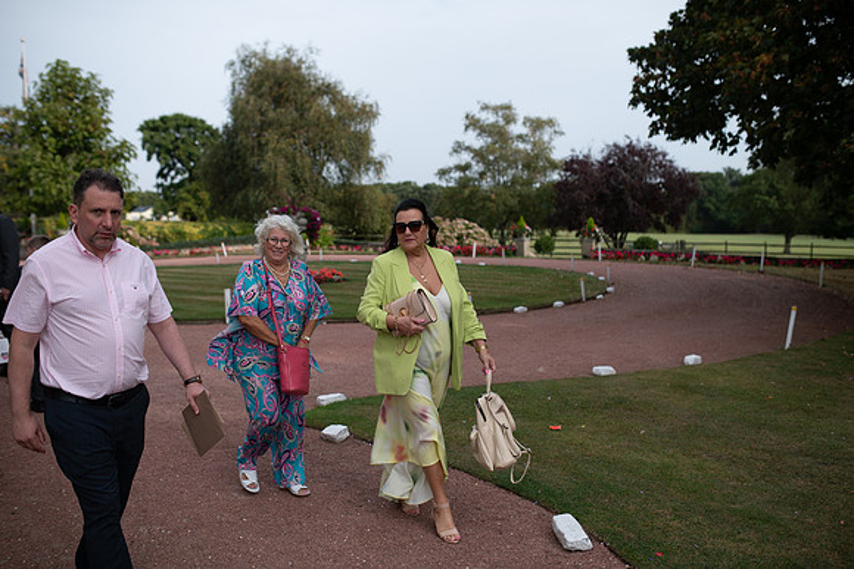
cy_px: 284
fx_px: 830
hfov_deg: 54.5
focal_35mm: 35
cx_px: 427
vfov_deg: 37.8
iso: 100
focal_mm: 35
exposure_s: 1/2000
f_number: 2.5
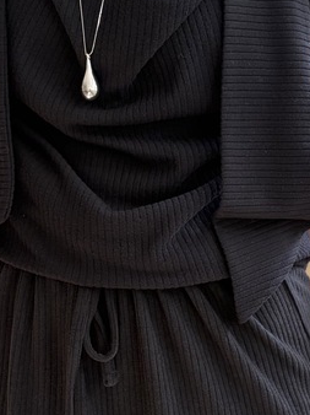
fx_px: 921
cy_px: 286
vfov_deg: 25.2
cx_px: 152
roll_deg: +1.2
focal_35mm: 77
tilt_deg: -18.1
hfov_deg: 19.1
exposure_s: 1/122
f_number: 1.6
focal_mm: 5.96
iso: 100
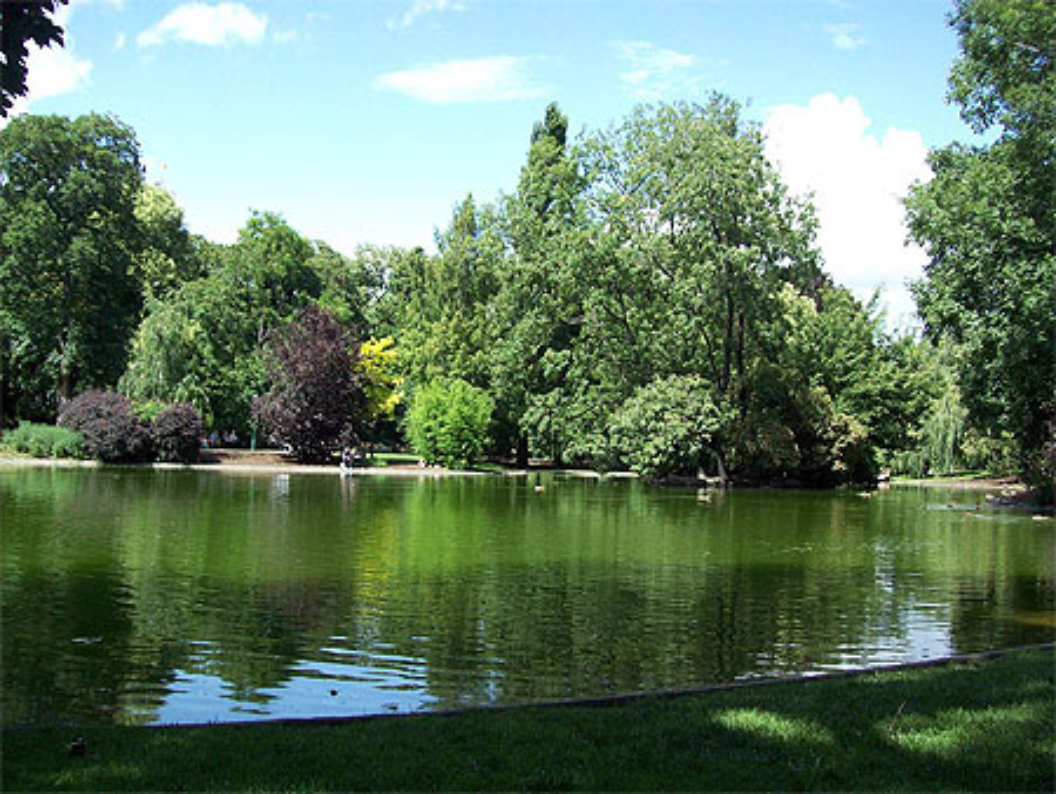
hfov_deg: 51.3
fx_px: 1099
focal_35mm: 36
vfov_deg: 39.7
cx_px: 528
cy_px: 397
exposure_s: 1/548
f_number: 2.7
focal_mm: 6
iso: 80
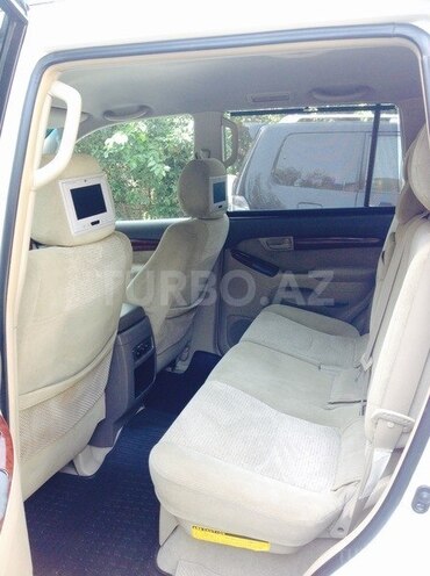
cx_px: 215
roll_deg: +0.9
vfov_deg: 52.7
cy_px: 288
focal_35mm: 35
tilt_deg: -12.7
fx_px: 582
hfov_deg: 40.6
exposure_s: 1/60
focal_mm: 4.28
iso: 64
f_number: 2.4
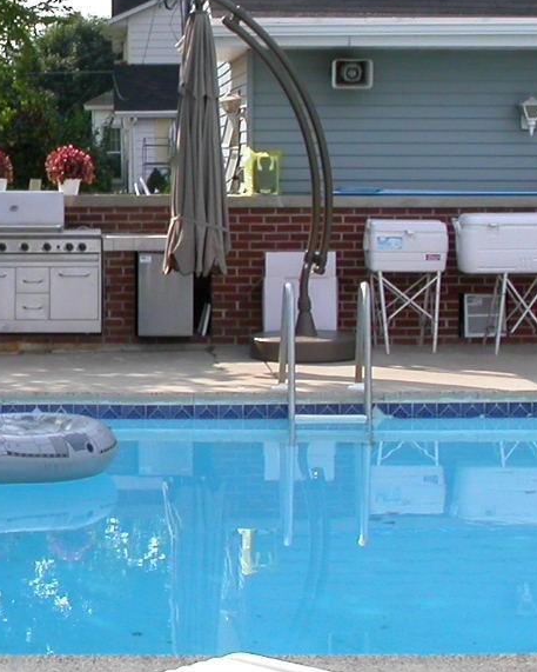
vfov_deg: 18.4
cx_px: -106
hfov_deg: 14.4
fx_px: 2066
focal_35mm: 104
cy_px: 241
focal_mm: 7.85
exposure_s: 1/223
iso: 100
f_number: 6.7
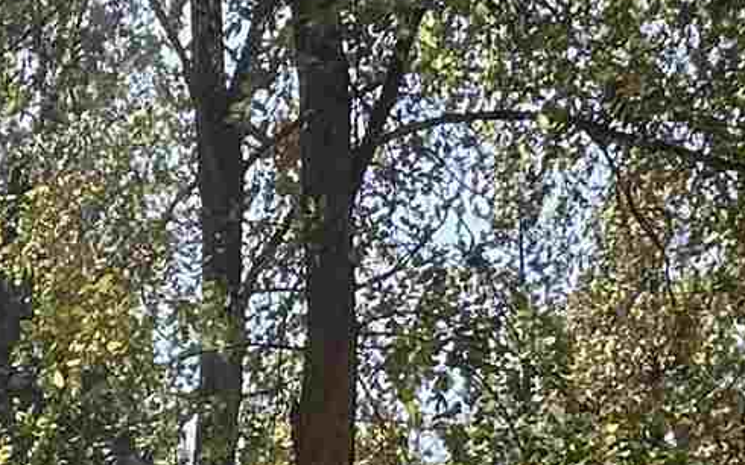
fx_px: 1888
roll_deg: +3.8
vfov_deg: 12.1
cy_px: 997
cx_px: -260
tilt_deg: +1.8
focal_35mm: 93
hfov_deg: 20.2
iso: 40
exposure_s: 1/553
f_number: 2.2
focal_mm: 2.22
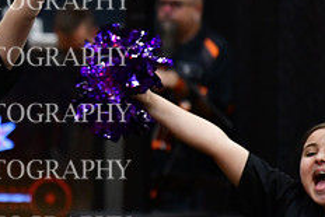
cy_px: 85
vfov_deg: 1.8
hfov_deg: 2.7
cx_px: -71
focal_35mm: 750
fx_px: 6775
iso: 4000
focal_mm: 200
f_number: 2.8
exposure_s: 1/800
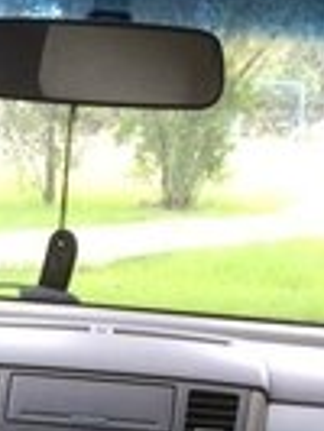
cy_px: 700
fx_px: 1346
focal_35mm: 108
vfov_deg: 16.2
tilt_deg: -25.7
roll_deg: -2.3
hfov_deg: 13.4
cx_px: -55
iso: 80
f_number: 2.2
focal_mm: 4.15
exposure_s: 1/33
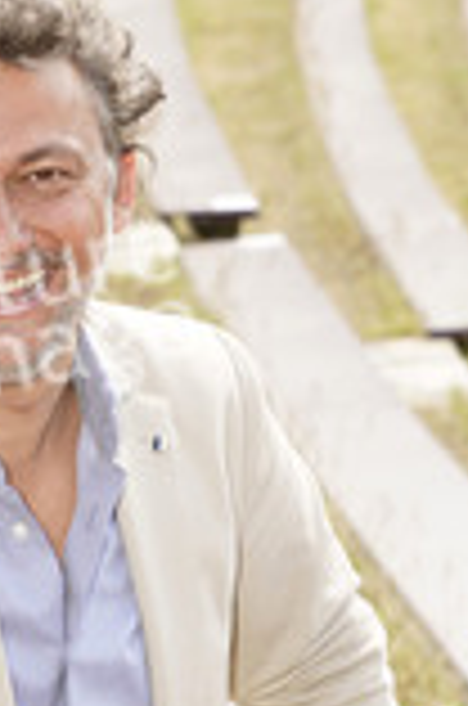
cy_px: 558
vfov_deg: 9.4
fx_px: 4289
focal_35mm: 219
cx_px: 94
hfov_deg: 6.2
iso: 100
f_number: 7.1
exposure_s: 1/60
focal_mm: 86
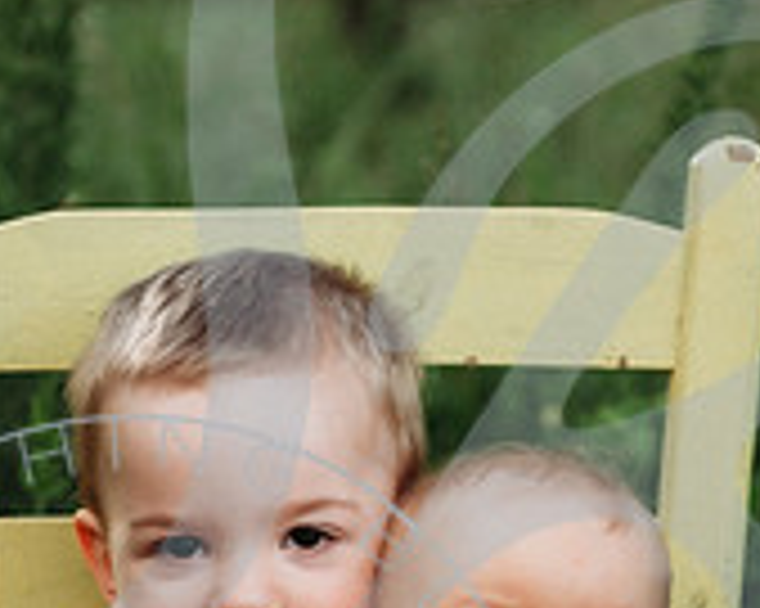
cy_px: 491
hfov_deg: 13.3
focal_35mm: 145
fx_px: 3260
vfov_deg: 10.6
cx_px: 337
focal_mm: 58
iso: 80
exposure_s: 1/200
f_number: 2.8
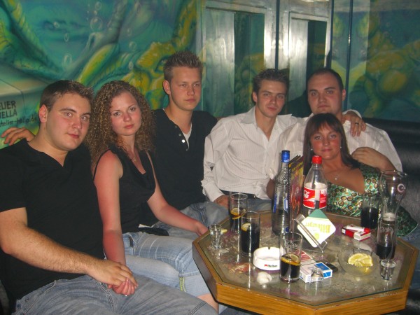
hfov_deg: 49.0
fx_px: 461
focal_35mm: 38
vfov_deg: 37.7
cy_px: 158
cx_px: 210
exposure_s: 1/60
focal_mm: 7.9
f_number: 2.8
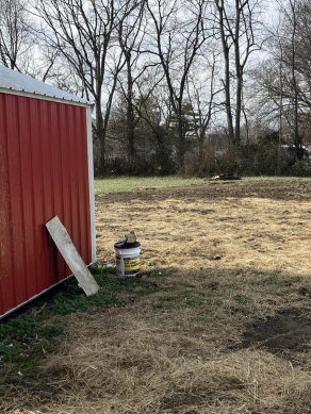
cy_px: 225
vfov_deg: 39.6
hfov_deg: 30.0
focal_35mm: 48
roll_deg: +0.0
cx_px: 215
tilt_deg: -6.6
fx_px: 575
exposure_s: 1/1033
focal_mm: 3.99
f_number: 1.8
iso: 32
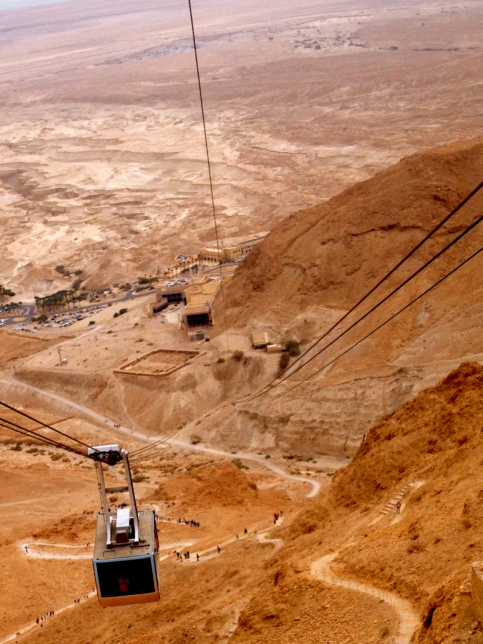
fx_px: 1191
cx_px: 135
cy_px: 503
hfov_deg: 22.8
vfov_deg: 29.7
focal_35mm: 64
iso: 50
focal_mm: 4.28
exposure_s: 1/1783
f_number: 2.4
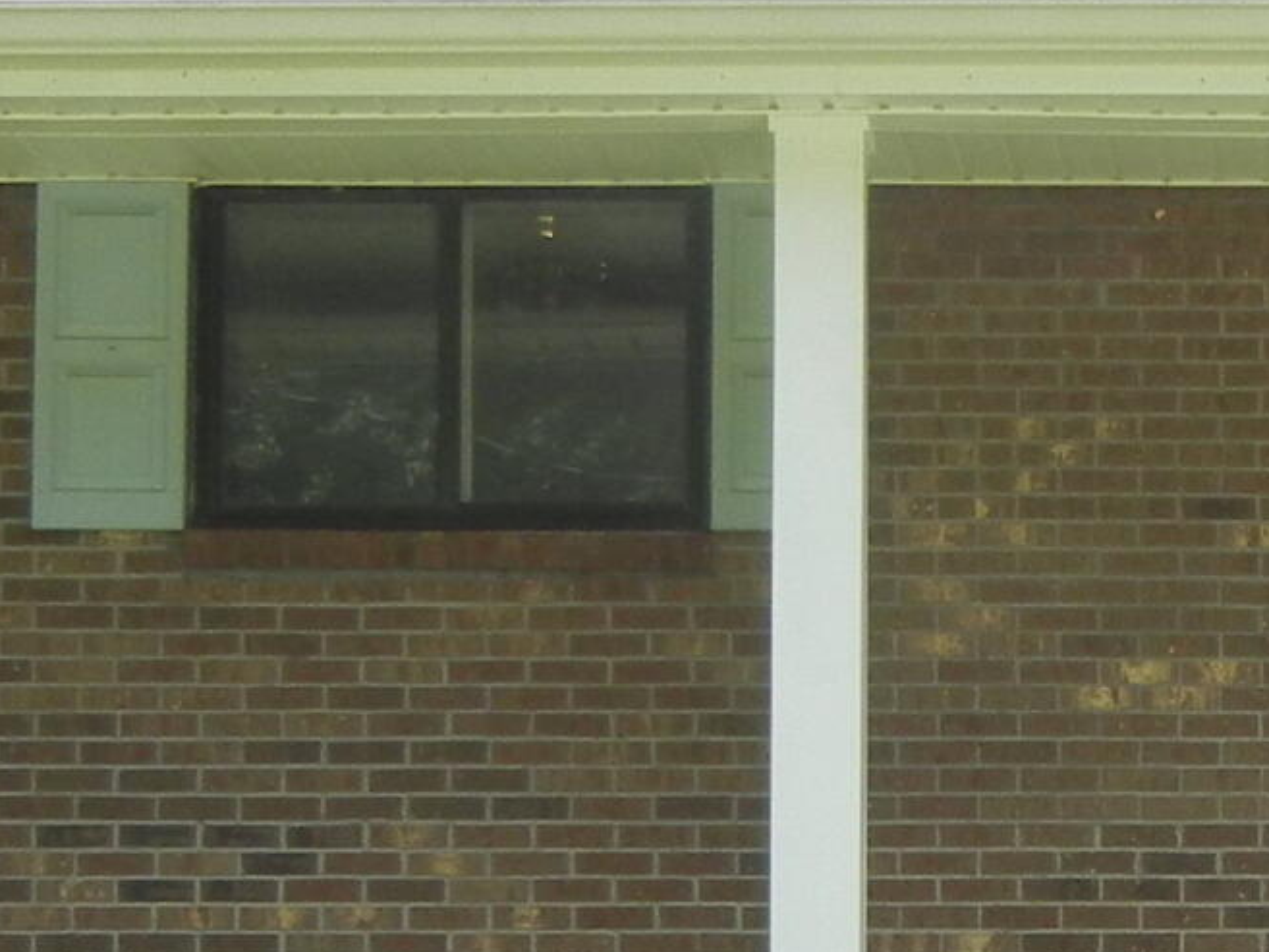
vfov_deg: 10.6
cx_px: 1364
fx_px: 5023
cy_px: 1203
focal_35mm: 137
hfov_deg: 14.1
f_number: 3.5
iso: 160
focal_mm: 5.4
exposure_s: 1/520
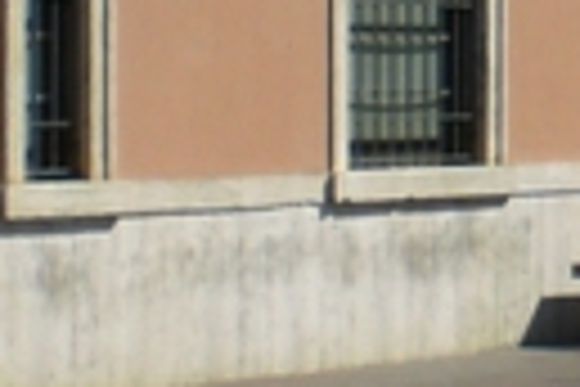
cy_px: -54
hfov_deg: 8.2
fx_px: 3947
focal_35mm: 245
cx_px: 944
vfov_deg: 5.6
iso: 50
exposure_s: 1/640
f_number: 4.4
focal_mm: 6.3
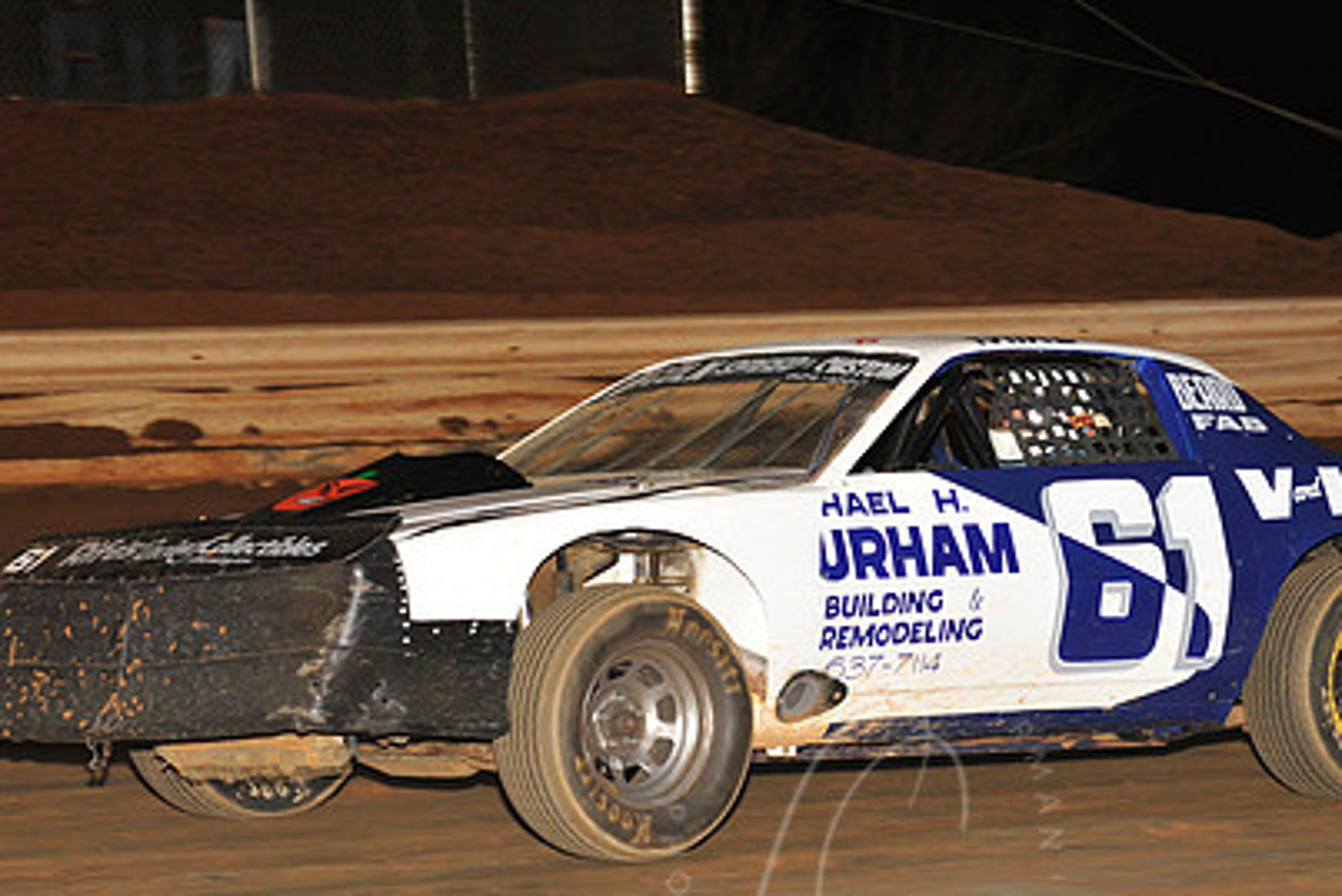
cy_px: 526
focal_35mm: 161
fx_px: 6004
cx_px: 859
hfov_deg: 12.7
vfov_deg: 8.5
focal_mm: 112
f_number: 6.3
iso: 800
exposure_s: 1/250
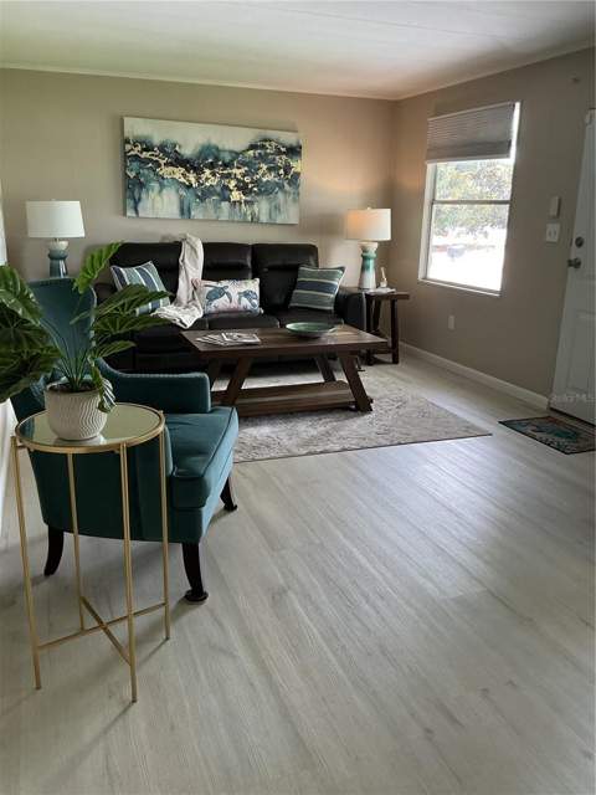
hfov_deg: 48.2
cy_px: 398
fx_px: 666
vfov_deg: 61.7
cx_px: 298
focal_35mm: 29
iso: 50
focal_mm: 3
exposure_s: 1/60
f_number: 1.8
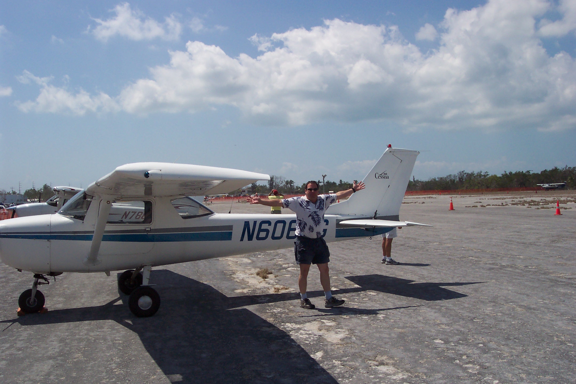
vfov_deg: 35.1
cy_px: 192
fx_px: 608
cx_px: 288
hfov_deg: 50.7
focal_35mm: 38
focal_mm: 8
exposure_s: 1/1000
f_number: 4.8
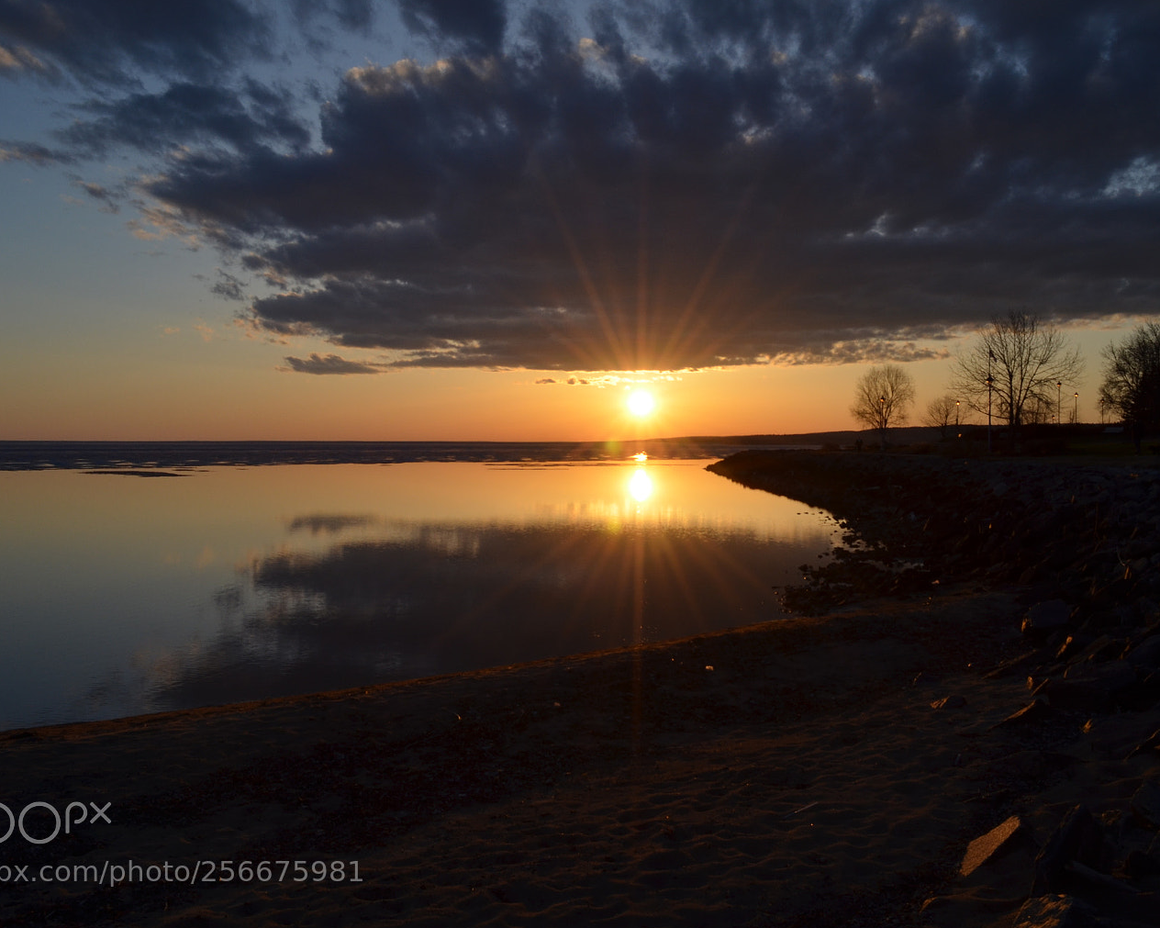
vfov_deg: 45.8
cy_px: 458
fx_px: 1099
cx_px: 618
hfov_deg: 55.6
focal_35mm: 32
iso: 160
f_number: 13
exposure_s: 1/200
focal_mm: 18
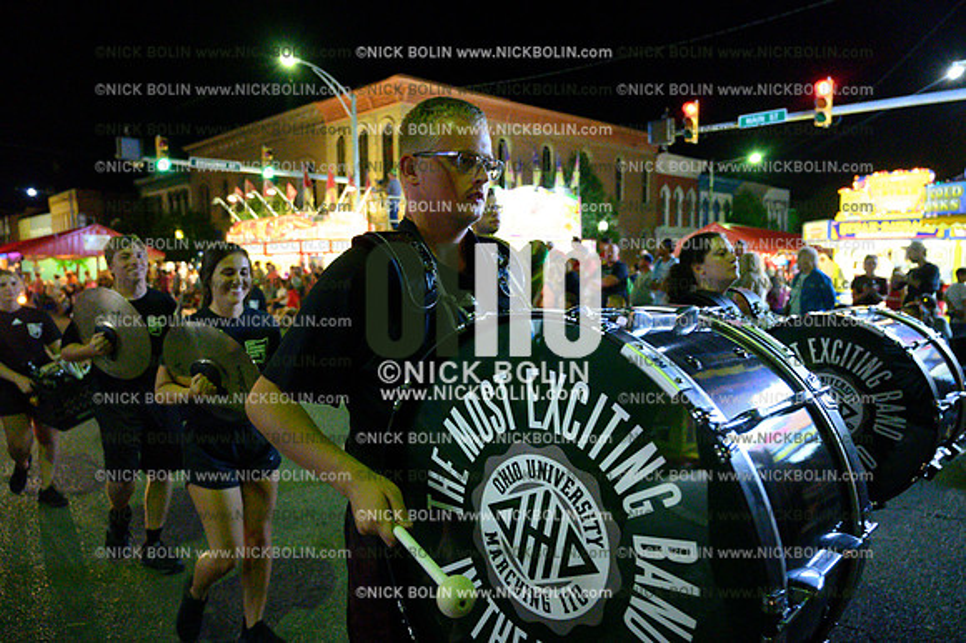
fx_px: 644
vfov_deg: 53.1
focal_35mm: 24
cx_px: 483
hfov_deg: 73.8
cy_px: 322
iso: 32000
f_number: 4
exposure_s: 1/400
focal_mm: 24
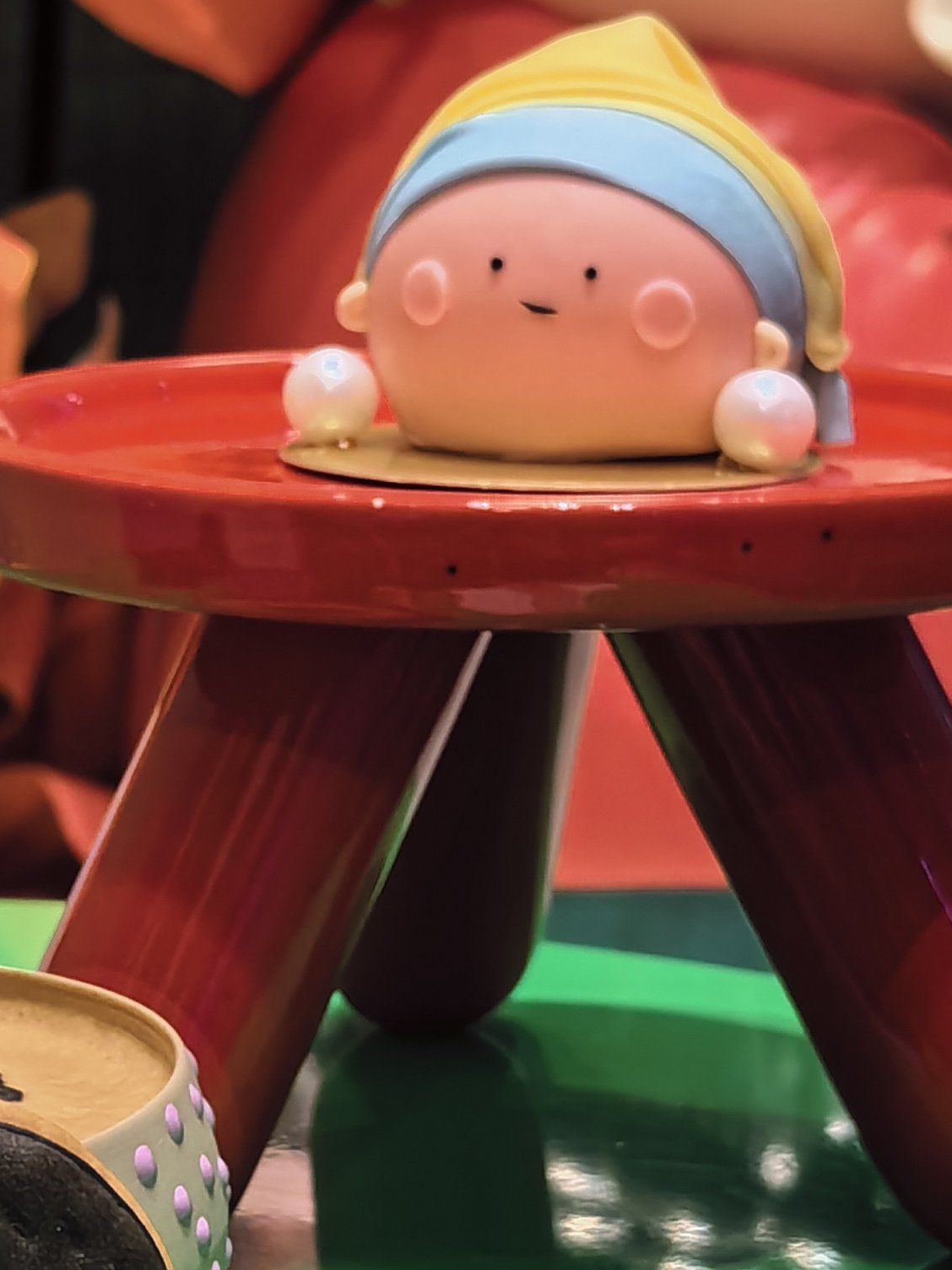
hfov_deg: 15.0
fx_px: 3595
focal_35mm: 98
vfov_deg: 20.0
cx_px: 229
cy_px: 787
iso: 160
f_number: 2
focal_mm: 5.75
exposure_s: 1/100
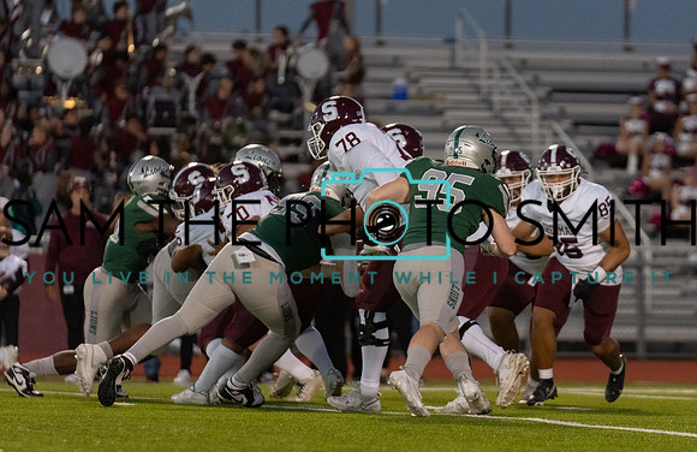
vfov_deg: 4.3
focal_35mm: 312
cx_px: 423
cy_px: 251
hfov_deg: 6.7
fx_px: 5993
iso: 5000
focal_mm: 200
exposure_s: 1/1250
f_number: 2.8
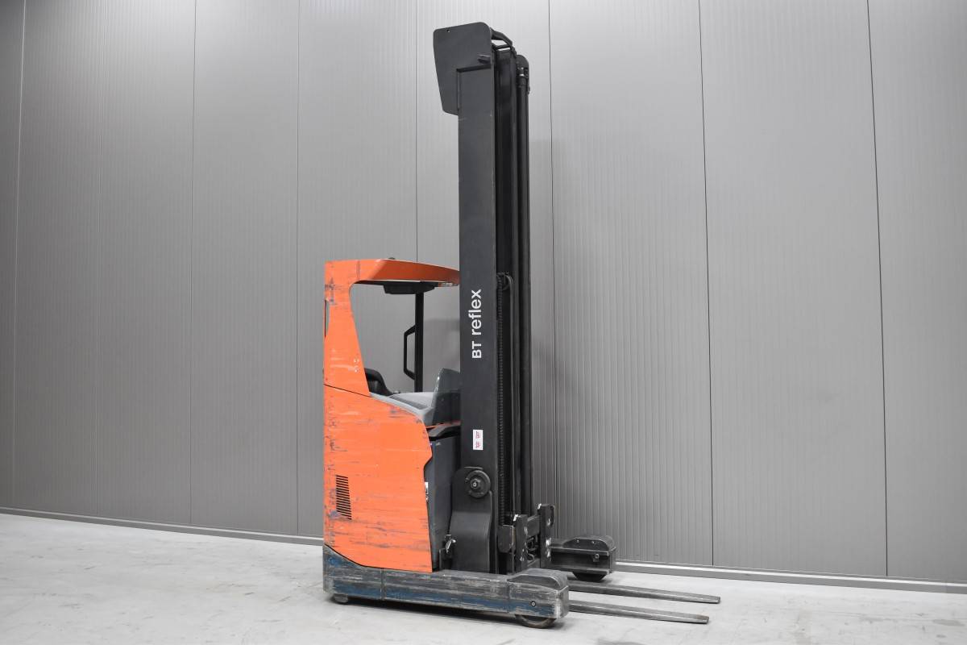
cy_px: 322
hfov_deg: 57.2
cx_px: 484
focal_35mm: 33
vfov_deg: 40.0
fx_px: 886
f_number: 5
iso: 1600
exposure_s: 1/50
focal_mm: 22
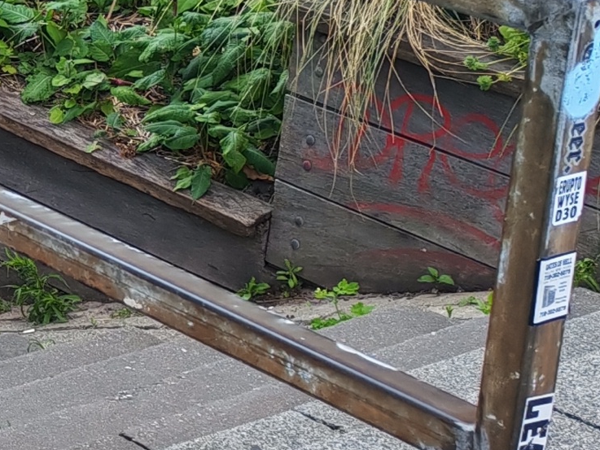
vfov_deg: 9.9
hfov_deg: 11.9
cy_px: 75
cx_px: -550
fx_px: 2600
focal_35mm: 150
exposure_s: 1/130
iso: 50
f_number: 1.9
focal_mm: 6.12
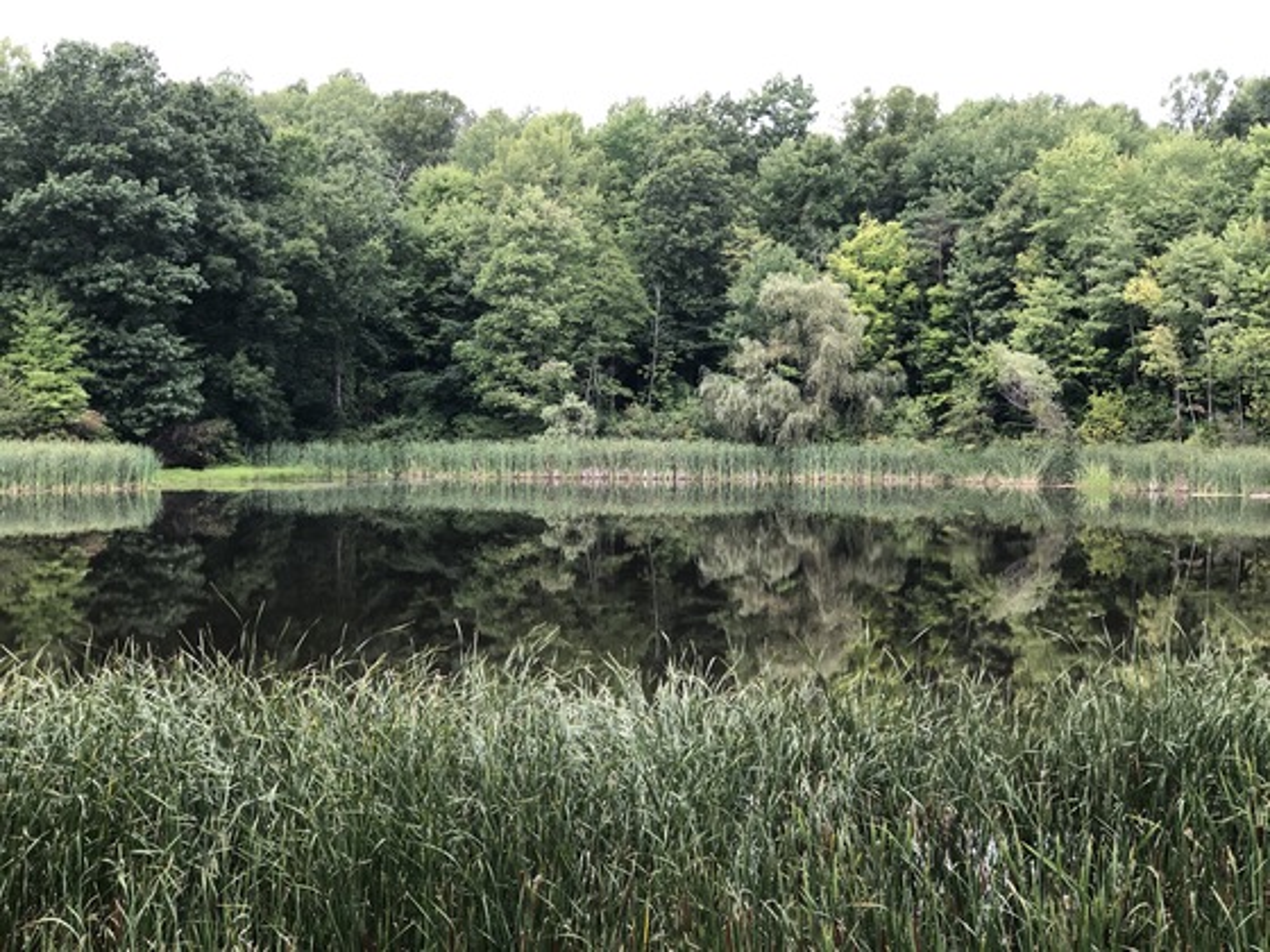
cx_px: 635
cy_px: 476
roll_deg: +0.4
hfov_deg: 33.8
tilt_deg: -3.8
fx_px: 2091
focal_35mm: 57
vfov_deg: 25.7
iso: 100
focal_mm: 6.6
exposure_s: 1/120
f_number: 2.8
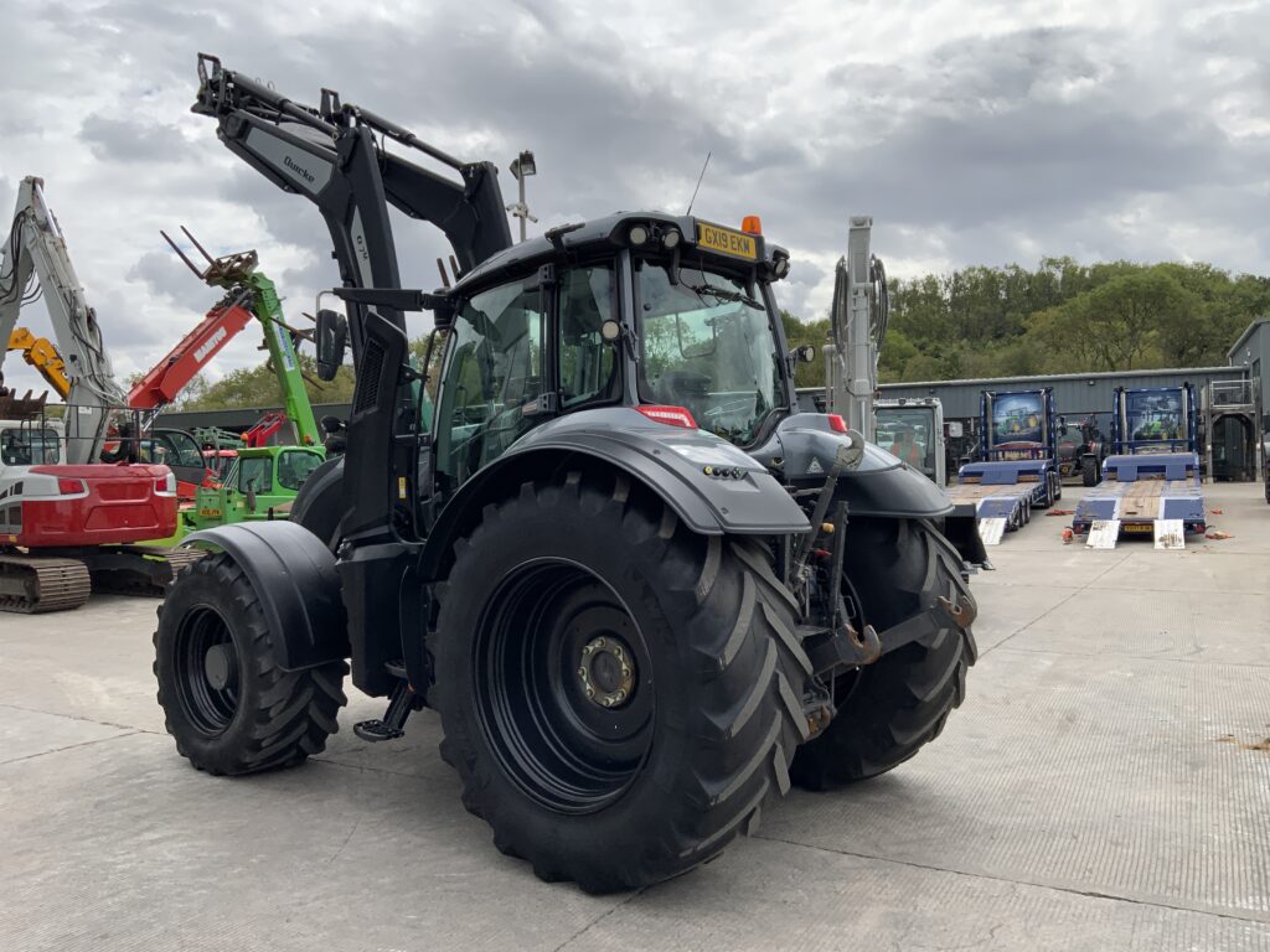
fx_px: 1064
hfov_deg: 61.7
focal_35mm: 29
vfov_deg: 48.2
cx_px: 635
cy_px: 476
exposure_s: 1/2227
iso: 16
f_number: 1.8
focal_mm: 3
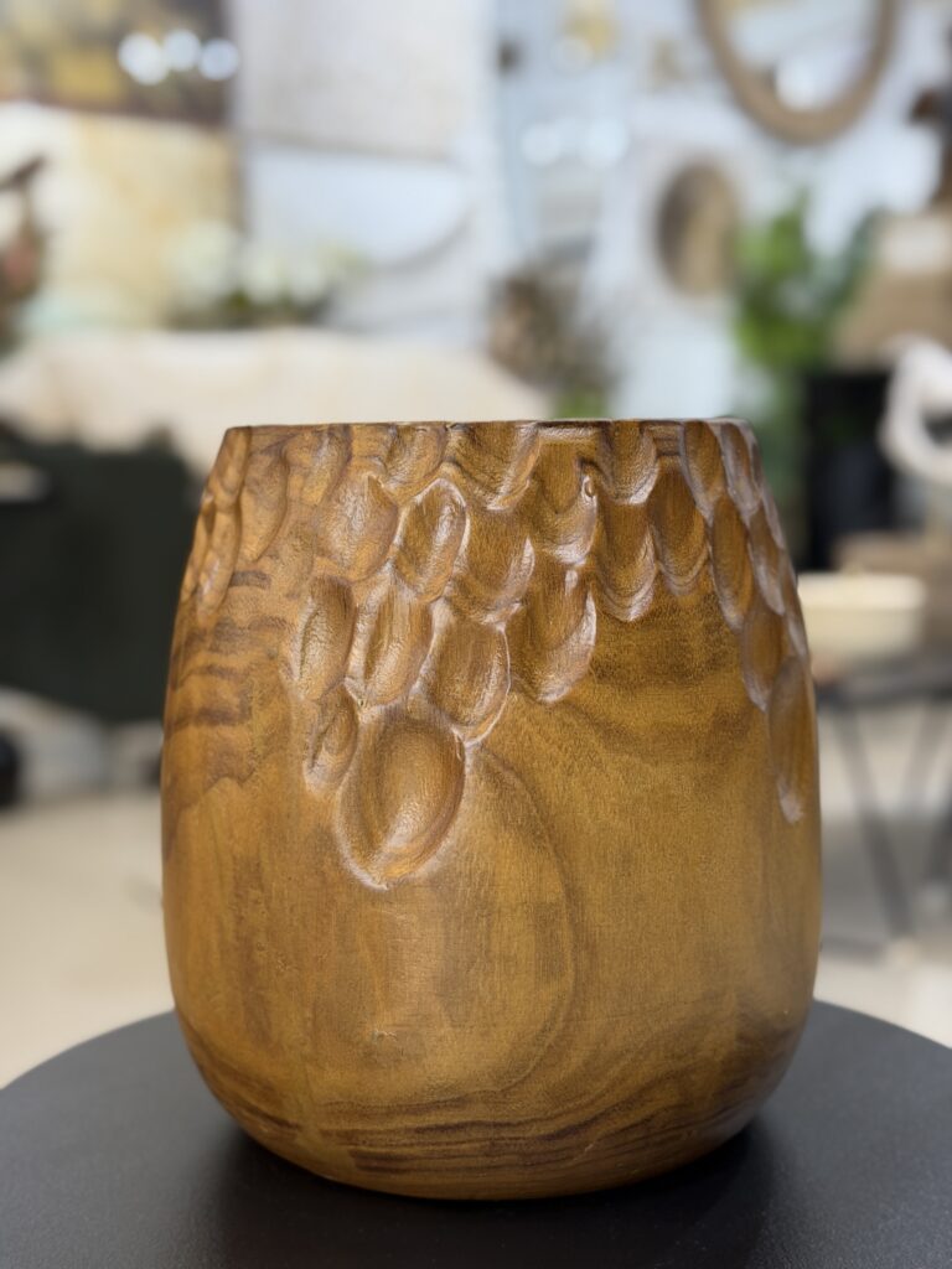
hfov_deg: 30.3
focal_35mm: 48
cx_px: 476
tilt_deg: -6.7
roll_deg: -1.2
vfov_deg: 39.7
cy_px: 634
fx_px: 1760
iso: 125
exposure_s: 1/60
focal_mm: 6.76
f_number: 1.78
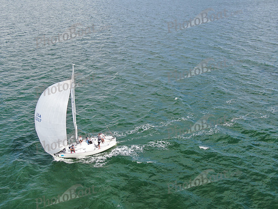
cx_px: 139
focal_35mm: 36
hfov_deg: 51.4
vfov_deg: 39.7
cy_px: 104
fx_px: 289
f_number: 3.3
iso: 100
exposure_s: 1/640
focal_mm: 6.08
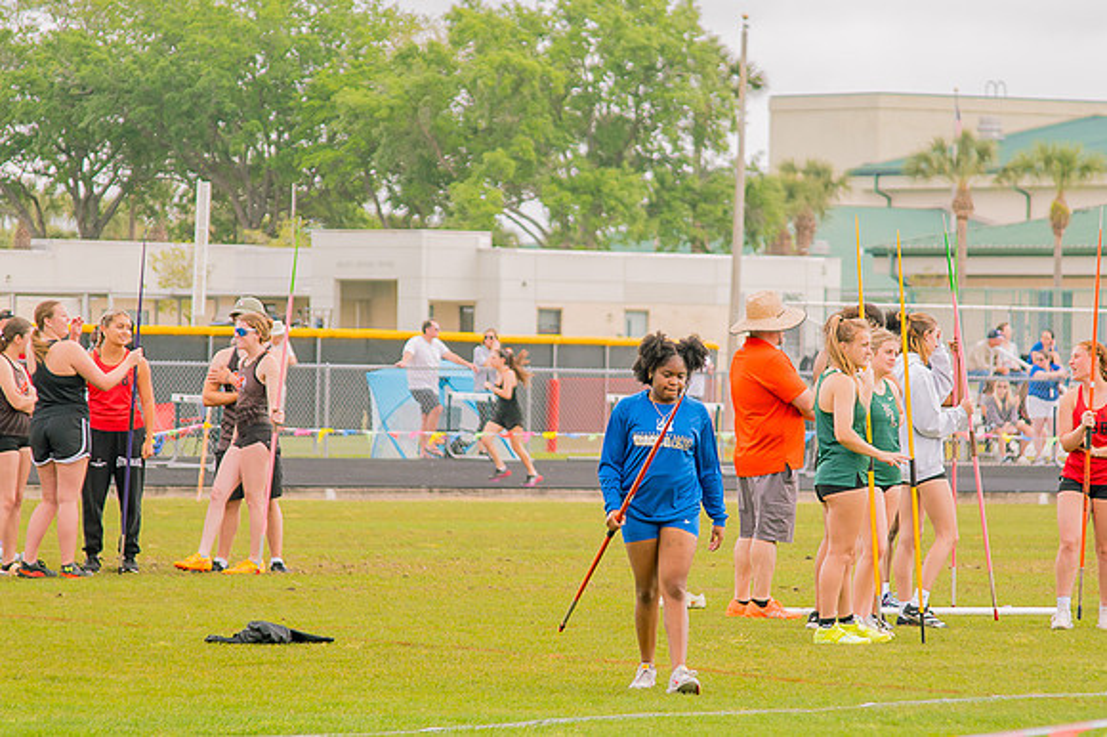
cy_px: 390
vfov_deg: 5.4
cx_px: 627
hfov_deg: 8.1
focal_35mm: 255
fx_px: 7828
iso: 200
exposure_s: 1/200
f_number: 4
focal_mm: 120
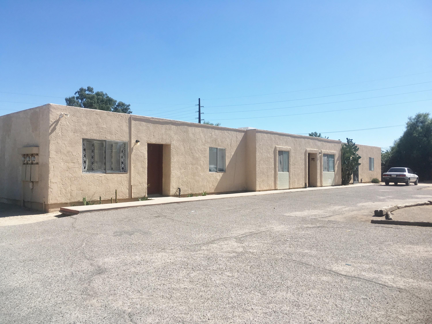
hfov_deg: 61.7
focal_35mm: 29
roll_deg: -0.3
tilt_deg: +0.4
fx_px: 362
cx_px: 216
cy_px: 162
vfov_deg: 48.2
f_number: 2.2
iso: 25
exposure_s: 1/1972
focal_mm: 4.15
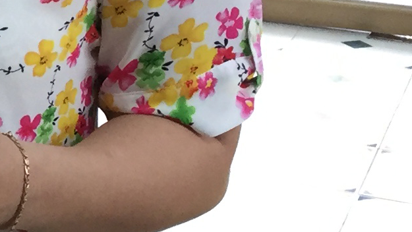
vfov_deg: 7.3
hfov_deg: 11.6
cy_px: 32
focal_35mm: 165
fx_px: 1803
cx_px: -429
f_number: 2.2
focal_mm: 4.15
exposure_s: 1/33
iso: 64
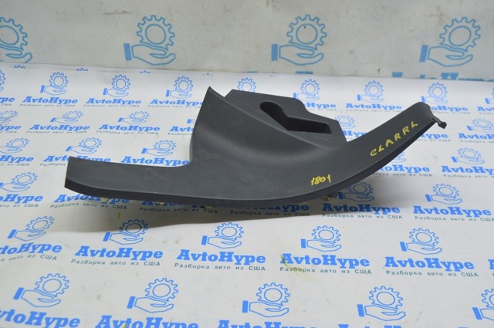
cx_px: 247
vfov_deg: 36.8
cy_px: 164
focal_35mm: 36
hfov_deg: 53.2
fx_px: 493
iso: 400
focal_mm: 24
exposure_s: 1/25
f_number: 5.6
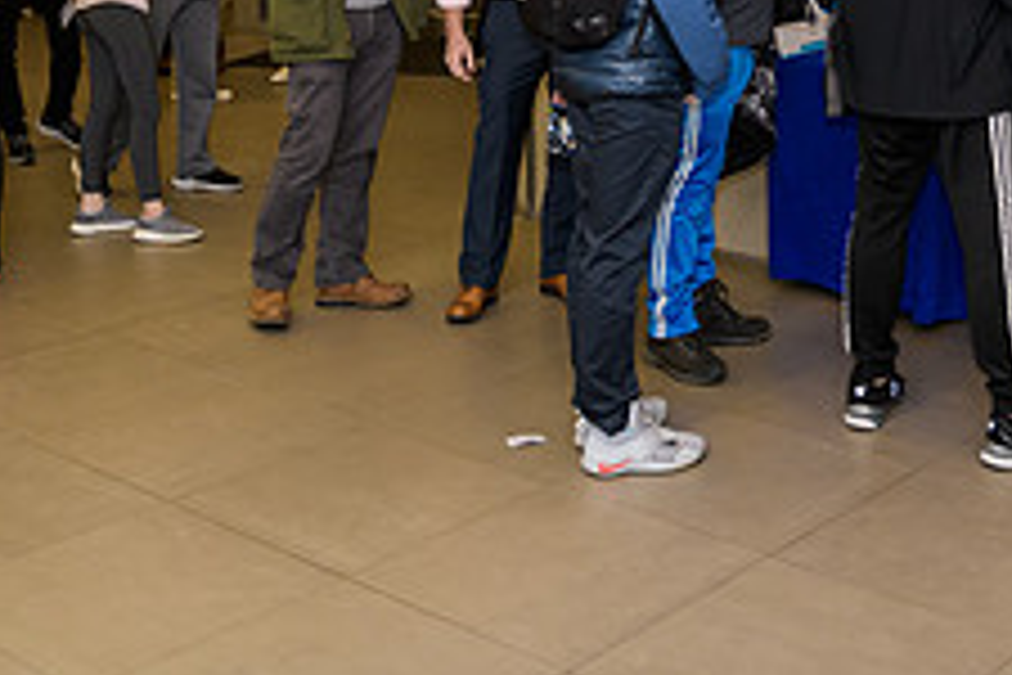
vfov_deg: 20.2
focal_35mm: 62
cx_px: 684
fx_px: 1743
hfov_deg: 32.1
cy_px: -178
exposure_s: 1/125
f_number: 3.2
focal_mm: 24
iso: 400
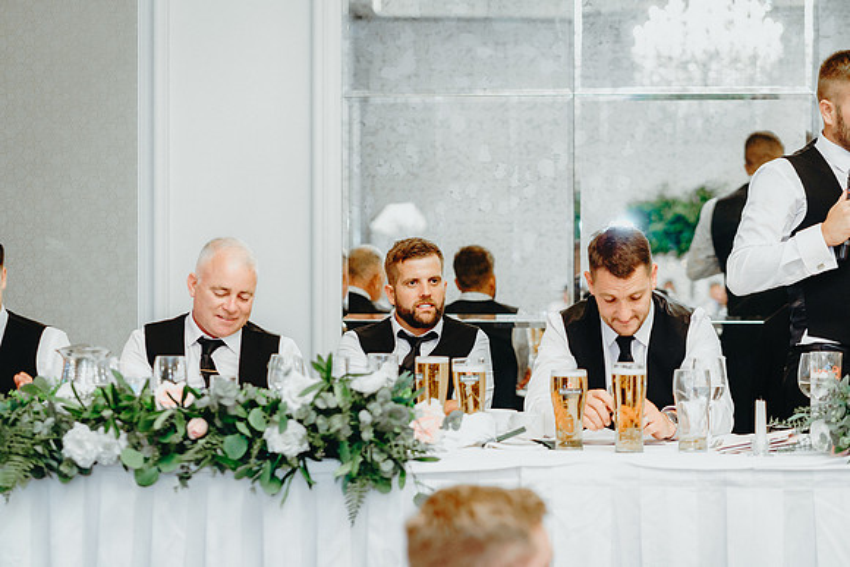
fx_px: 2007
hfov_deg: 23.9
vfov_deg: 16.1
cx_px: 425
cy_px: 284
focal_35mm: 85
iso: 2000
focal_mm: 85
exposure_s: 1/125
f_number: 2.8
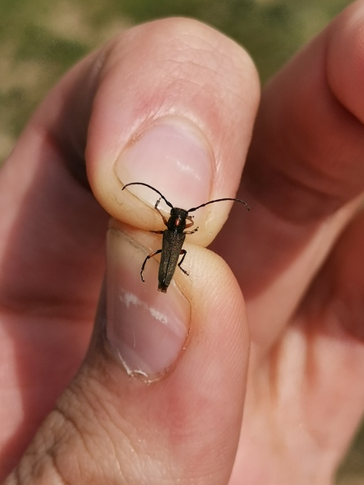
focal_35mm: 69
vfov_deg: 28.2
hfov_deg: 21.3
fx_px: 968
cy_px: 241
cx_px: 181
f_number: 1.8
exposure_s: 1/2445
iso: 50
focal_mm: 4.75
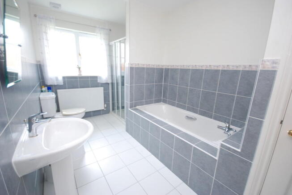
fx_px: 122
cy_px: 98
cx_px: 146
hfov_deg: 100.3
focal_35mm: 15
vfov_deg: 77.5
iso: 100
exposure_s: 1/1.3
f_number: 4
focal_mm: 10
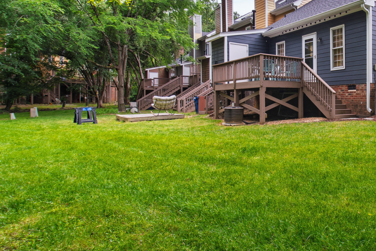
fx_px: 272
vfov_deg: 48.9
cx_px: 323
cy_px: 89
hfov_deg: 61.0
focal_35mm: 26
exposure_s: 1/25
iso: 100
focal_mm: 10
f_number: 8
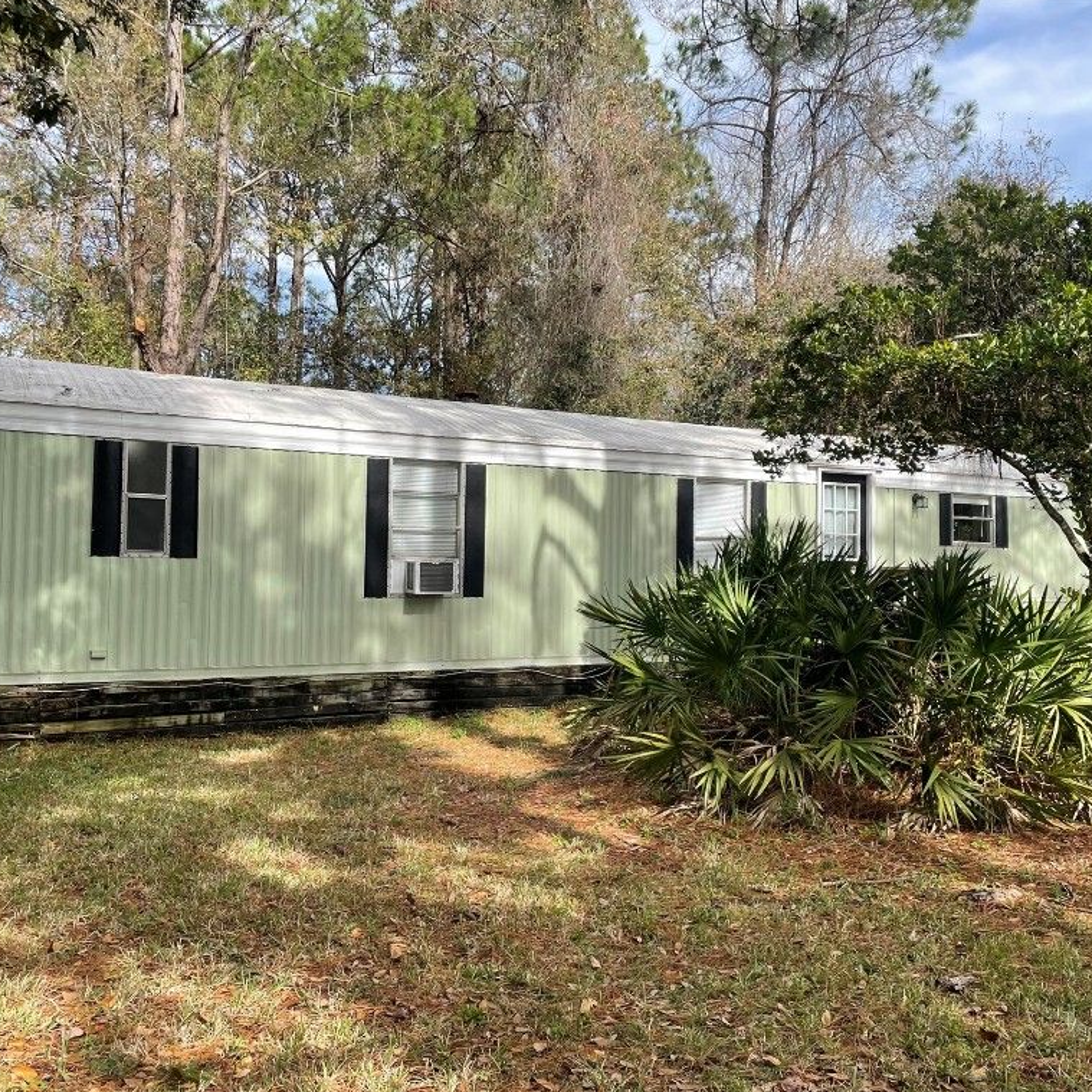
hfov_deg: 52.5
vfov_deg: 52.5
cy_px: 547
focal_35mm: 31
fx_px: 1106
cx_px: 529
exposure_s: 1/1366
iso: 32
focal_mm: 4.2
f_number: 1.6
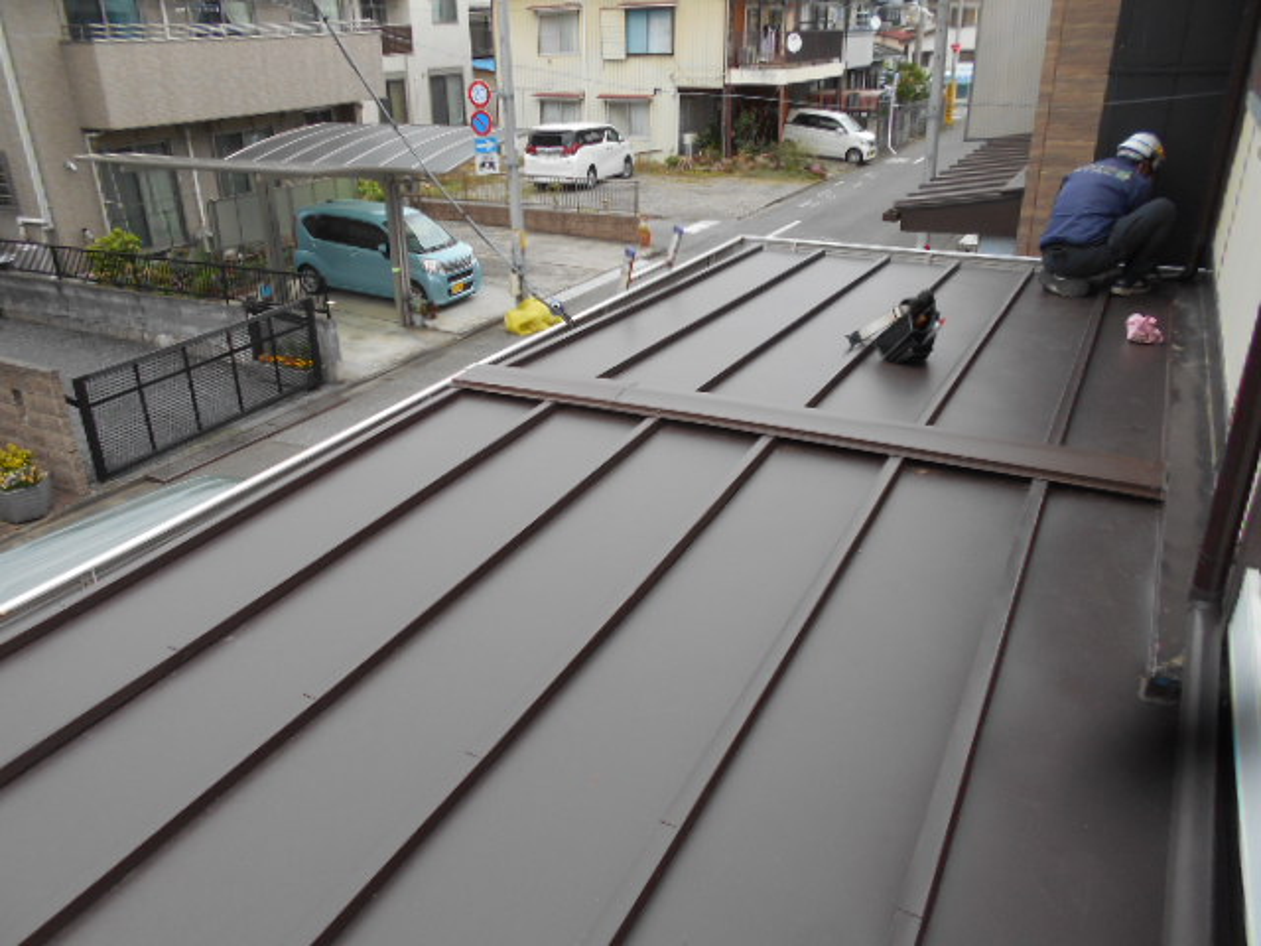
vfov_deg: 53.1
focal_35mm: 26
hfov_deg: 67.3
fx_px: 947
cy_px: 473
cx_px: 630
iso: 80
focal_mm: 4.6
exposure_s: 1/320
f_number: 3.2
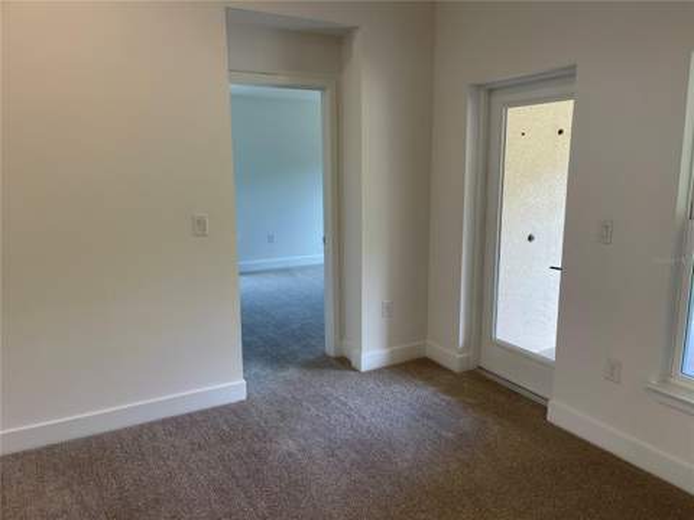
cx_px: 347
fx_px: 501
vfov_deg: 54.9
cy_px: 260
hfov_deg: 69.4
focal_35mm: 25
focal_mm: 5.1
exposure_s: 1/120
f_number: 1.6
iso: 80
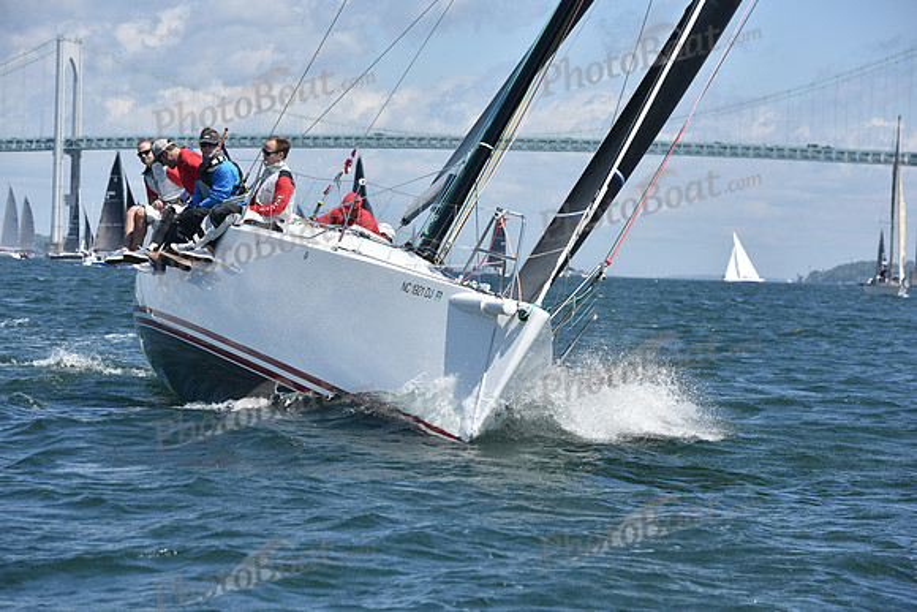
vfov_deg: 10.2
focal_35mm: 135
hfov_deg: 15.2
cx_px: 458
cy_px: 306
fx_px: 3439
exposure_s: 1/1250
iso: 250
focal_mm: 135
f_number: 7.1
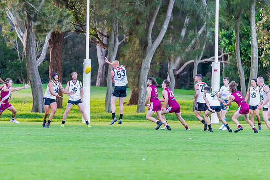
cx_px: 135
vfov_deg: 4.5
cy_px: 90
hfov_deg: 6.7
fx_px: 2291
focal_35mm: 305
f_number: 5.6
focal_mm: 300
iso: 1600
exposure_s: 1/250
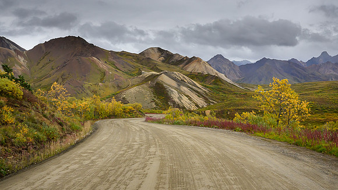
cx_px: 169
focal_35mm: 38
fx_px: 338
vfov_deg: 31.4
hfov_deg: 53.1
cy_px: 103
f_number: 16
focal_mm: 36
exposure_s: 1/160
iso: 800
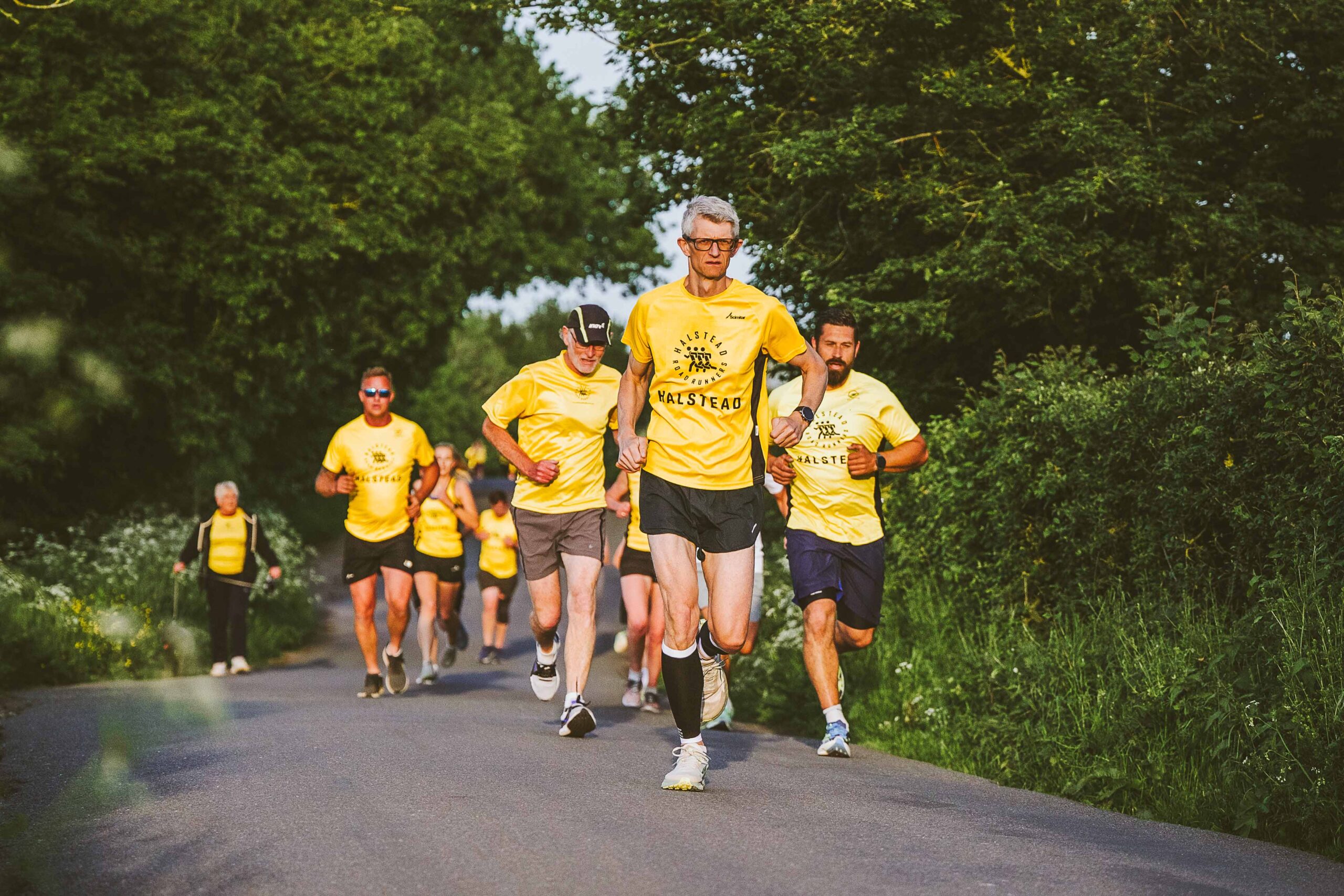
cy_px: 448
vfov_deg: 9.9
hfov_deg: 14.8
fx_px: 5189
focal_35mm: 139
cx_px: 672
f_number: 2.8
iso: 500
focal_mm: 93
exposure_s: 1/6400
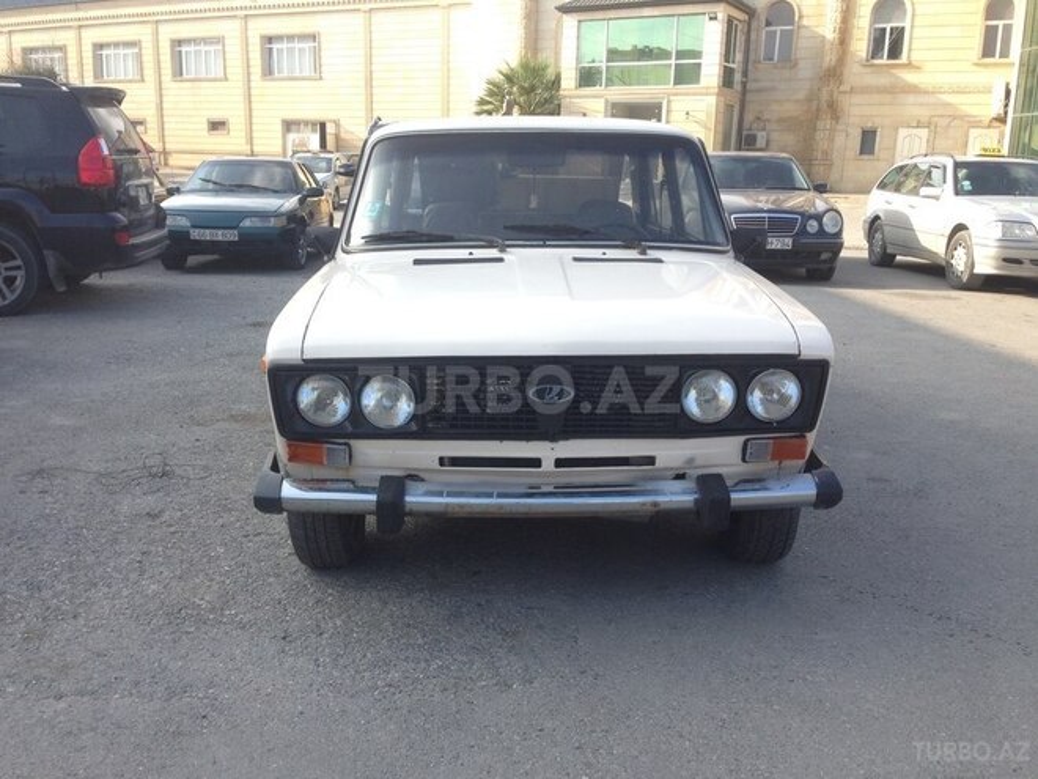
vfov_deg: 42.9
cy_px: 390
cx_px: 519
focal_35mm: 33
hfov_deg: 55.4
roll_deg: -1.6
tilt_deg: -12.9
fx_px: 990
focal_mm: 4.12
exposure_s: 1/384
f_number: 2.4
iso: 50
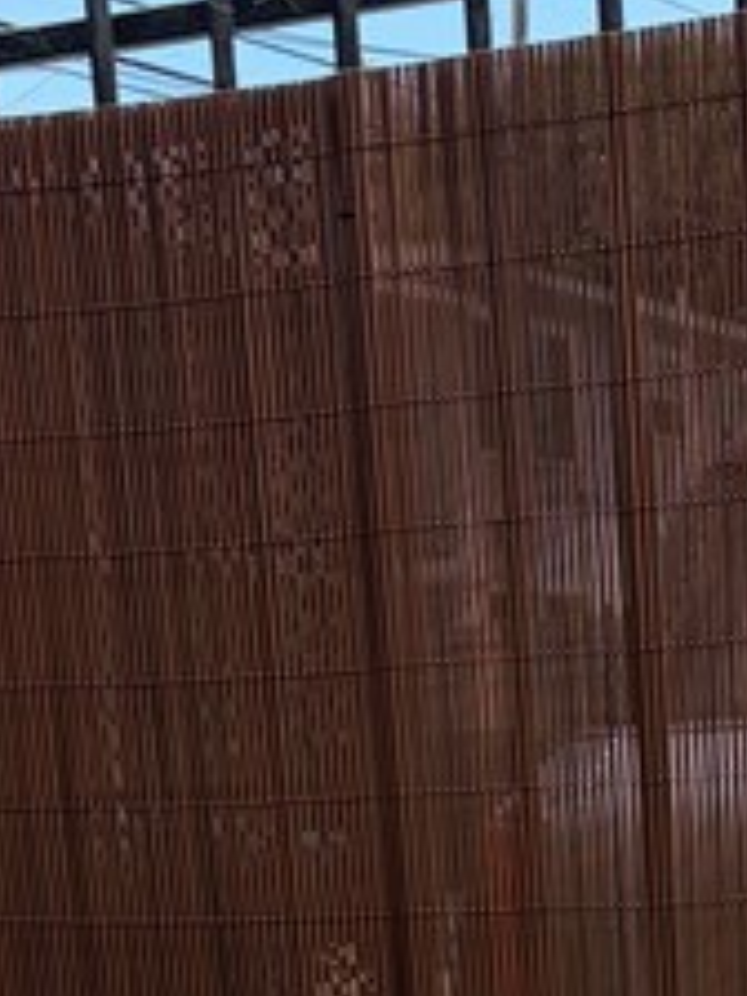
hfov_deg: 12.4
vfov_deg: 15.1
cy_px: 1578
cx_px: 676
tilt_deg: -14.0
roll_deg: +2.7
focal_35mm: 119
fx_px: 3424
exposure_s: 1/1848
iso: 50
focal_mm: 5.96
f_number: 1.6
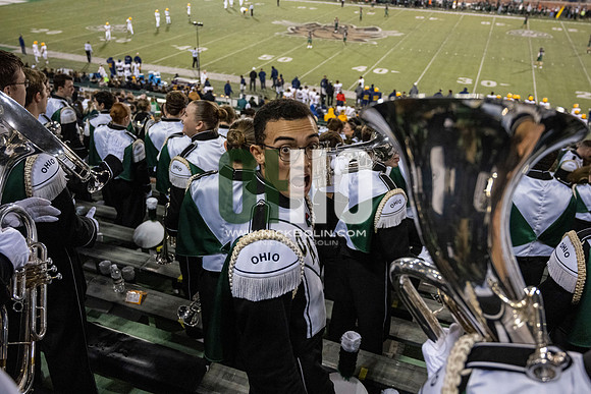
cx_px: 296
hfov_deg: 59.5
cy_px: 197
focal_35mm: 32
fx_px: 517
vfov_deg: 41.7
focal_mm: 31.5
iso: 3200
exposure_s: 1/500
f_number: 4
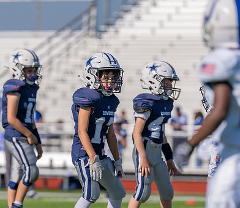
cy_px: 141
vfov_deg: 4.8
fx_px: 2489
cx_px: 95
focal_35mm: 339
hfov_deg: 5.5
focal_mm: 200
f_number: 3.5
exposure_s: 1/2000
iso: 100
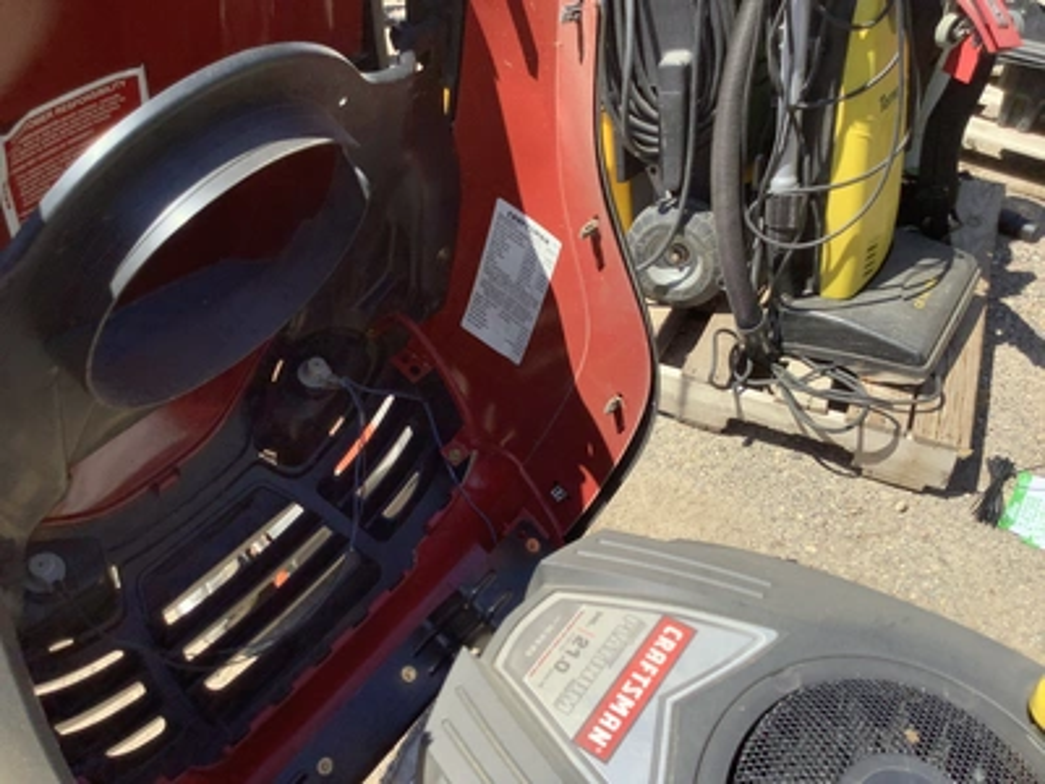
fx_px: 936
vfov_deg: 45.4
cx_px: 522
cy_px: 392
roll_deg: +1.7
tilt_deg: -32.6
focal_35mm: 31
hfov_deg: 58.4
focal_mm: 3.3
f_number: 2.4
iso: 25
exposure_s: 1/543
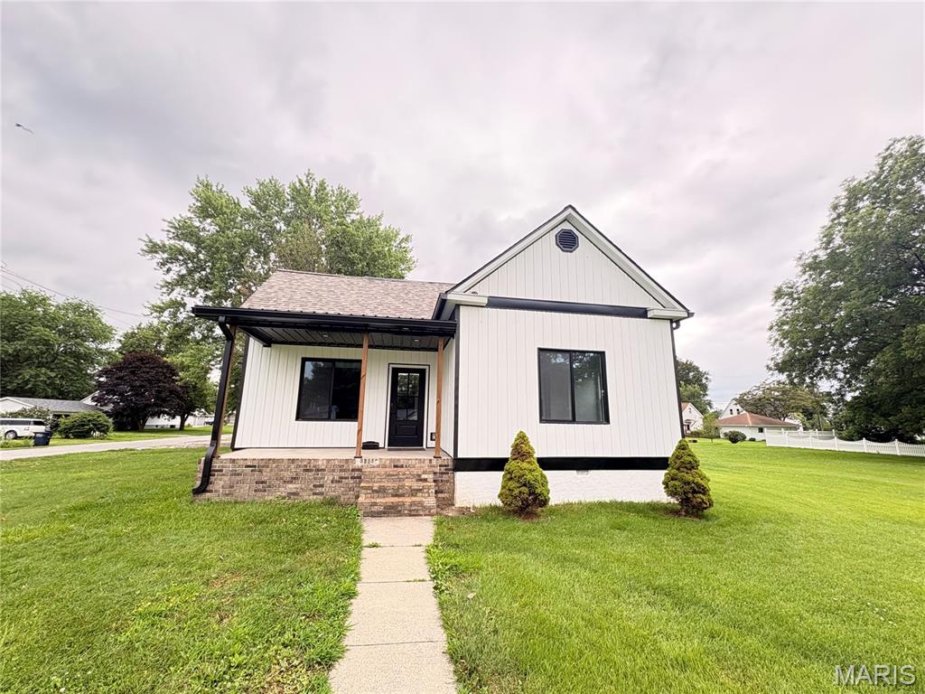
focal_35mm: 14
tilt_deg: +12.2
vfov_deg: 85.7
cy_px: 347
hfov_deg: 102.1
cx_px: 462
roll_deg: -1.0
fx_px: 374
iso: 64
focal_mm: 2.22
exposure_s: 1/193
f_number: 2.2
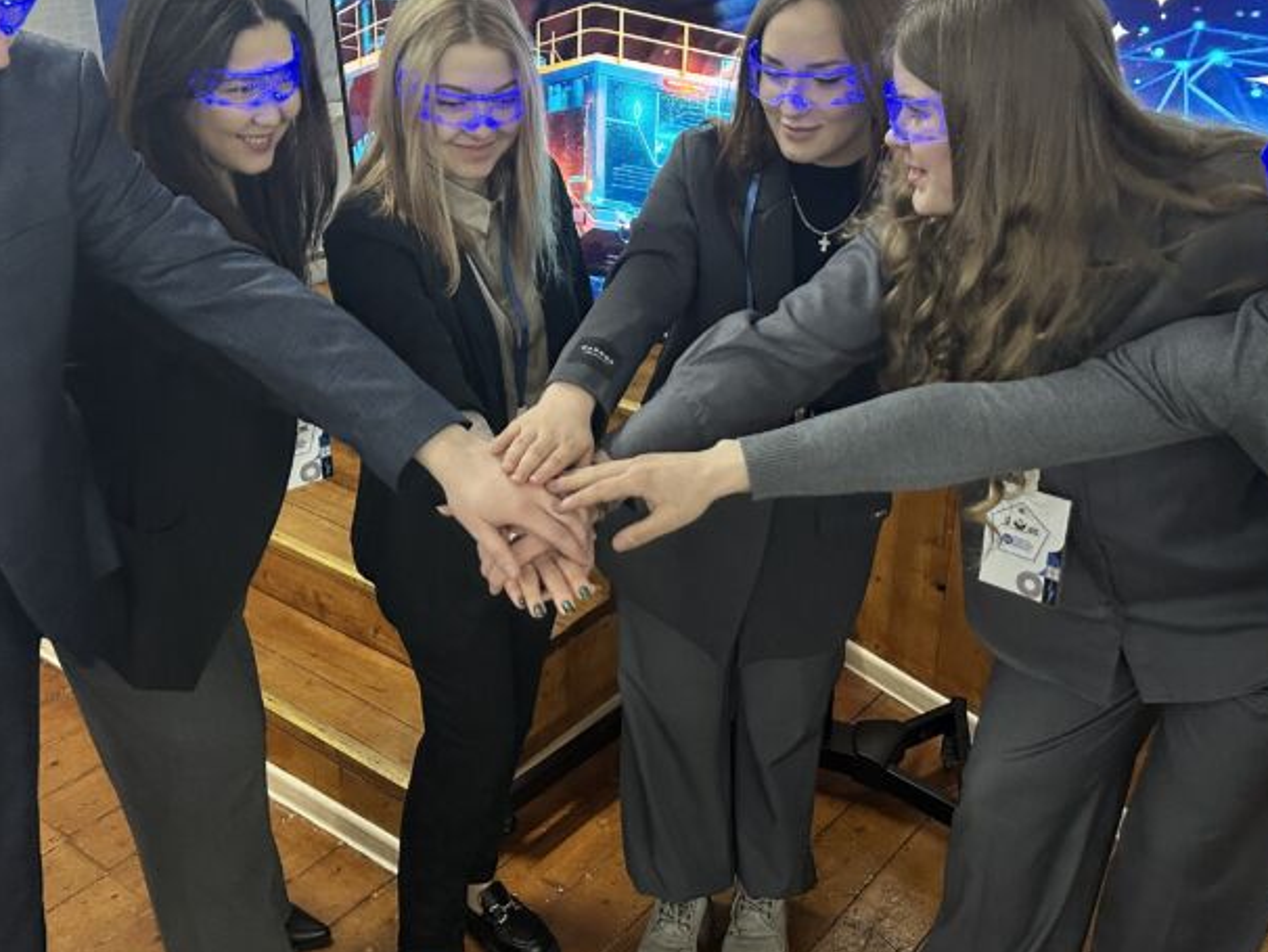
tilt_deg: -25.8
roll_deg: -0.6
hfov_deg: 48.9
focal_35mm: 38
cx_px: 596
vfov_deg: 37.7
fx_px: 1393
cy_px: 450
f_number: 1.78
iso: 250
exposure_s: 1/106
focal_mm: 6.86
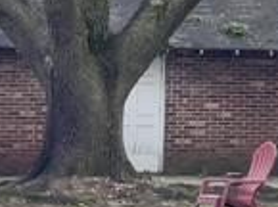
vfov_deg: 5.0
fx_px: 2363
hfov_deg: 6.5
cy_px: 8
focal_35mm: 295
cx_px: 578
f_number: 2.2
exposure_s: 1/122
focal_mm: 7.5
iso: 40
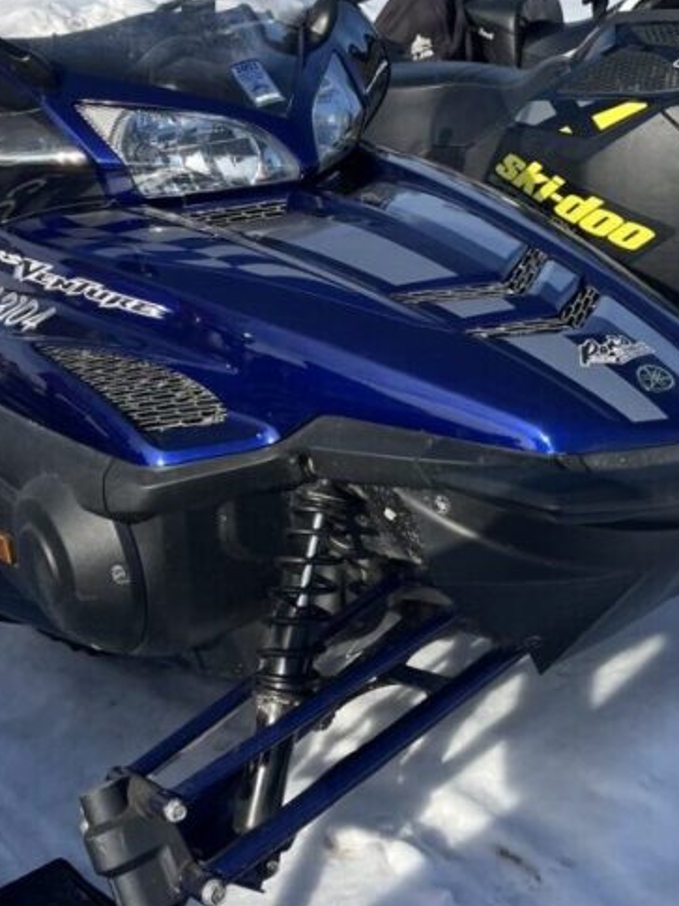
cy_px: 271
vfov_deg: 34.5
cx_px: 421
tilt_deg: -18.3
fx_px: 1438
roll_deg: +2.8
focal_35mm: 55
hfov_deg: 26.5
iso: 50
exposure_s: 1/4274
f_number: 1.5
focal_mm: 5.7
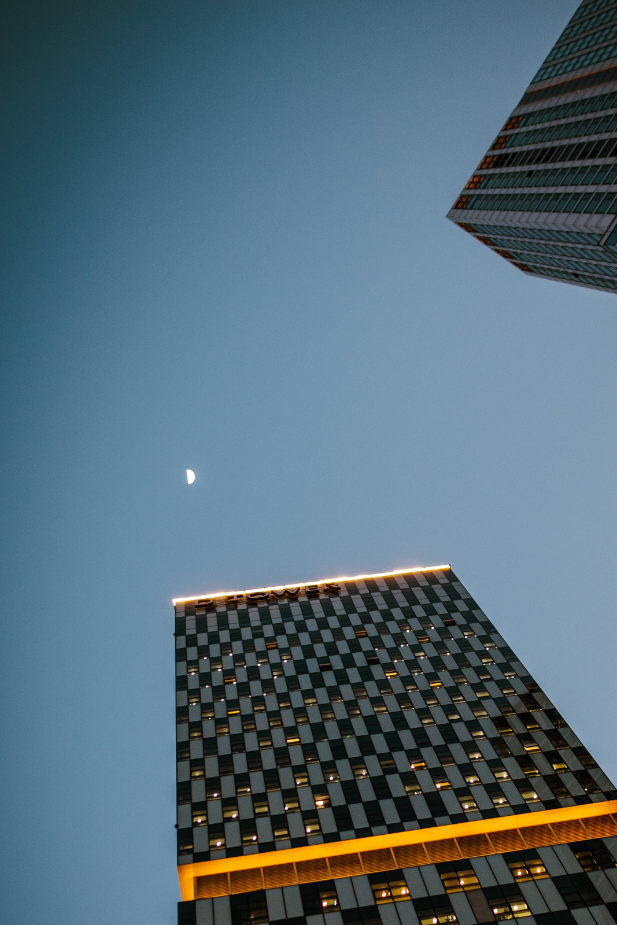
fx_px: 1439
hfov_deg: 24.0
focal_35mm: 56
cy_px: 665
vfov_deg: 35.0
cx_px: 450
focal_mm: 23
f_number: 1.8
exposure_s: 1/125
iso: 200
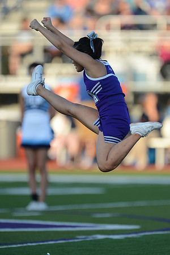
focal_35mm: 550
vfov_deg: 3.7
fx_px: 3896
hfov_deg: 2.5
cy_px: 128
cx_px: 85
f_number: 4
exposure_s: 1/2500
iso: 800
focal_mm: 550
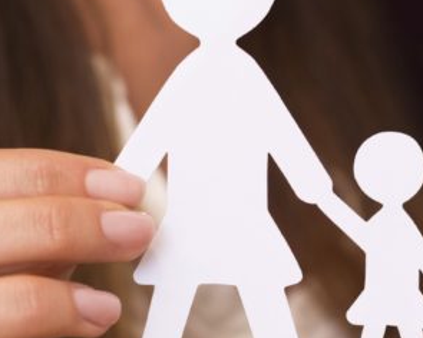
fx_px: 3468
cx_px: 450
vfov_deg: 5.6
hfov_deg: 6.9
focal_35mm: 277
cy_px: 64
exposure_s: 1/100
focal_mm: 85
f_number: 4
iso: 400
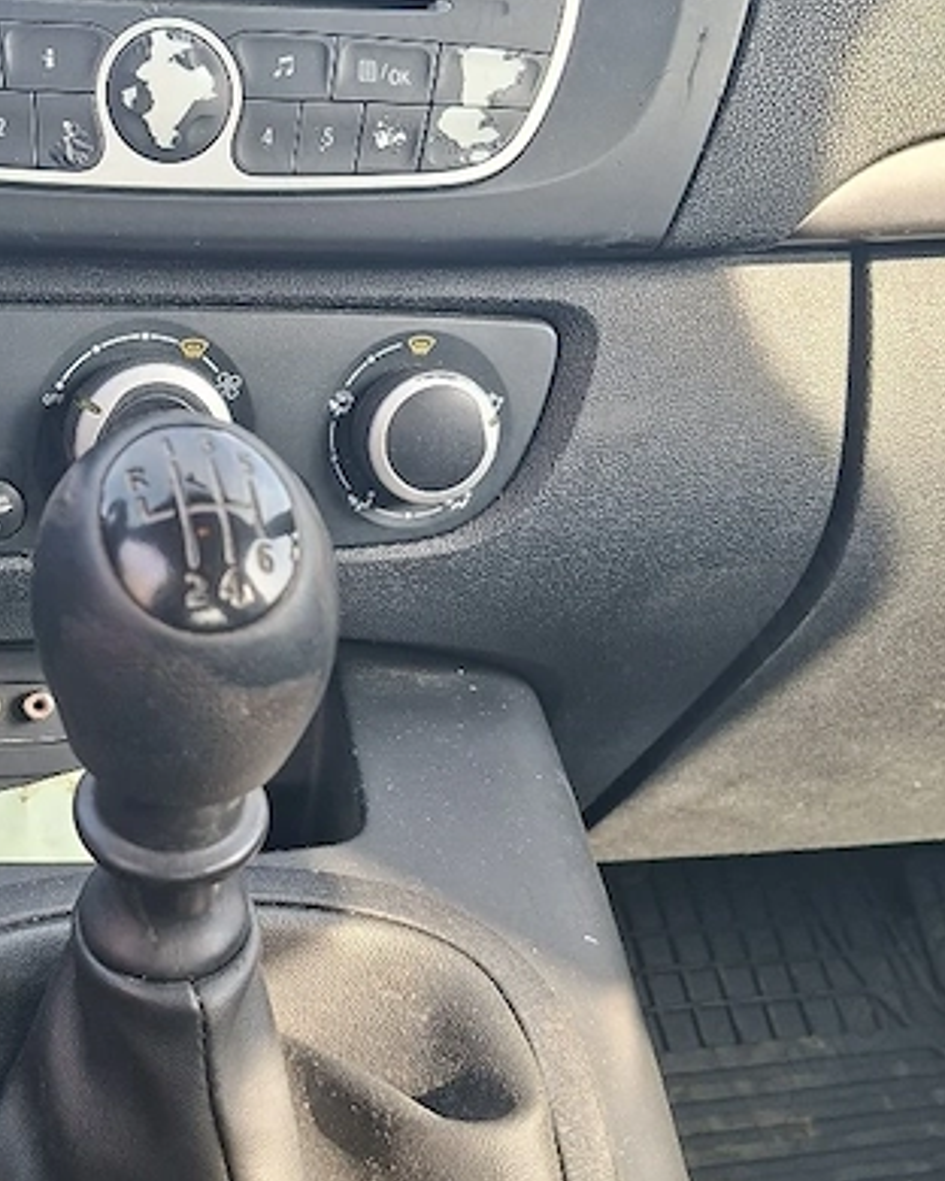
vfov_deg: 40.3
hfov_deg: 31.3
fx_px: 1608
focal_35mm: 46
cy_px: 575
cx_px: 109
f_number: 1.8
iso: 50
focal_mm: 5.54
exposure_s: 1/100
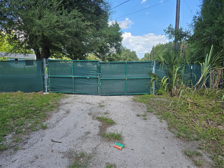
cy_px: 84
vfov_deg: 58.9
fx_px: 149
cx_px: 112
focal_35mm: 23
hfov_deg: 73.9
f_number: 1.7
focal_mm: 6.3
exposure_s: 1/379
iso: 12
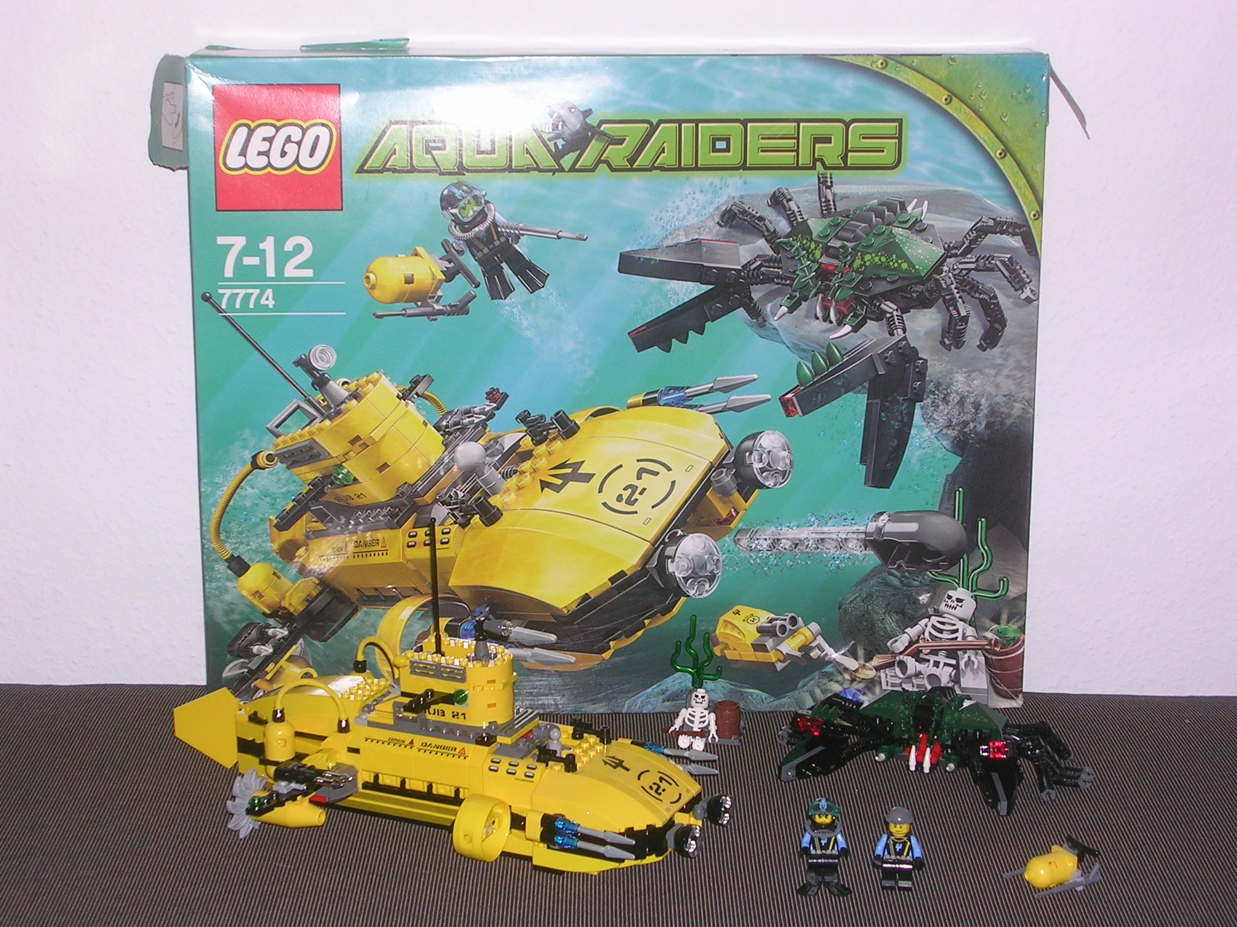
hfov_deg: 27.0
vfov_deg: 20.4
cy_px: 464
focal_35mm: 72
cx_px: 618
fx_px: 2573
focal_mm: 10.9
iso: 50
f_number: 3.7
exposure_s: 1/60.1
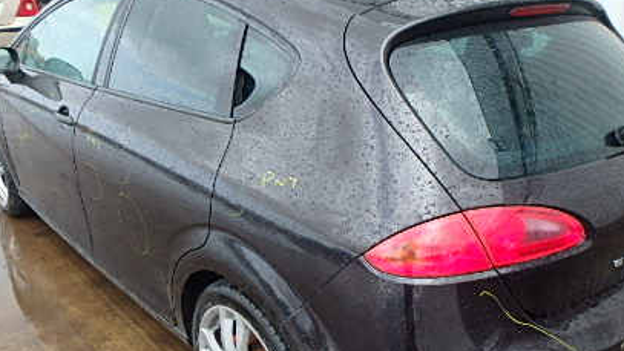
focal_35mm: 36
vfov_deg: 32.7
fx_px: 596
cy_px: 222
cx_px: 363
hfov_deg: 55.0
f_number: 3.5
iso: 125
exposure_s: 1/160
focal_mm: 3.7
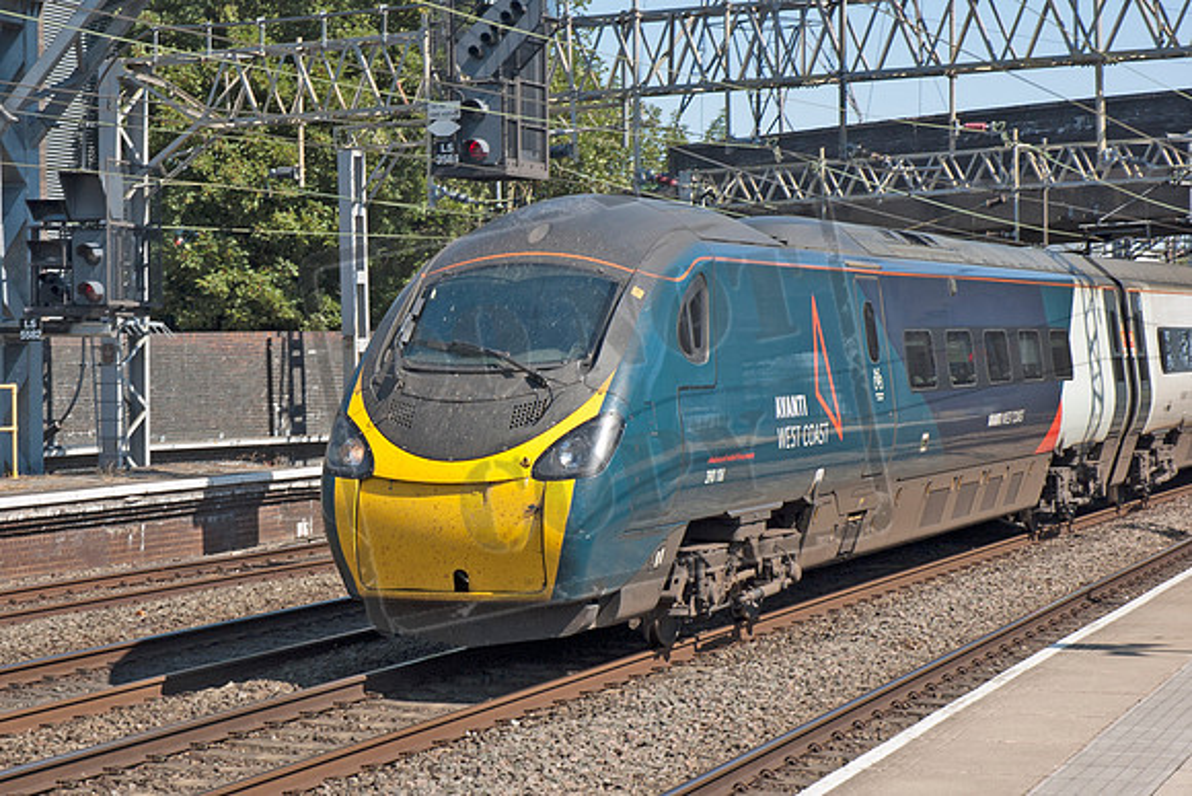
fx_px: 2384
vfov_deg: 18.9
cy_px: 398
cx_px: 596
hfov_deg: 28.1
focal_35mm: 72
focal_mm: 48
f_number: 8
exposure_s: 1/200
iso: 200
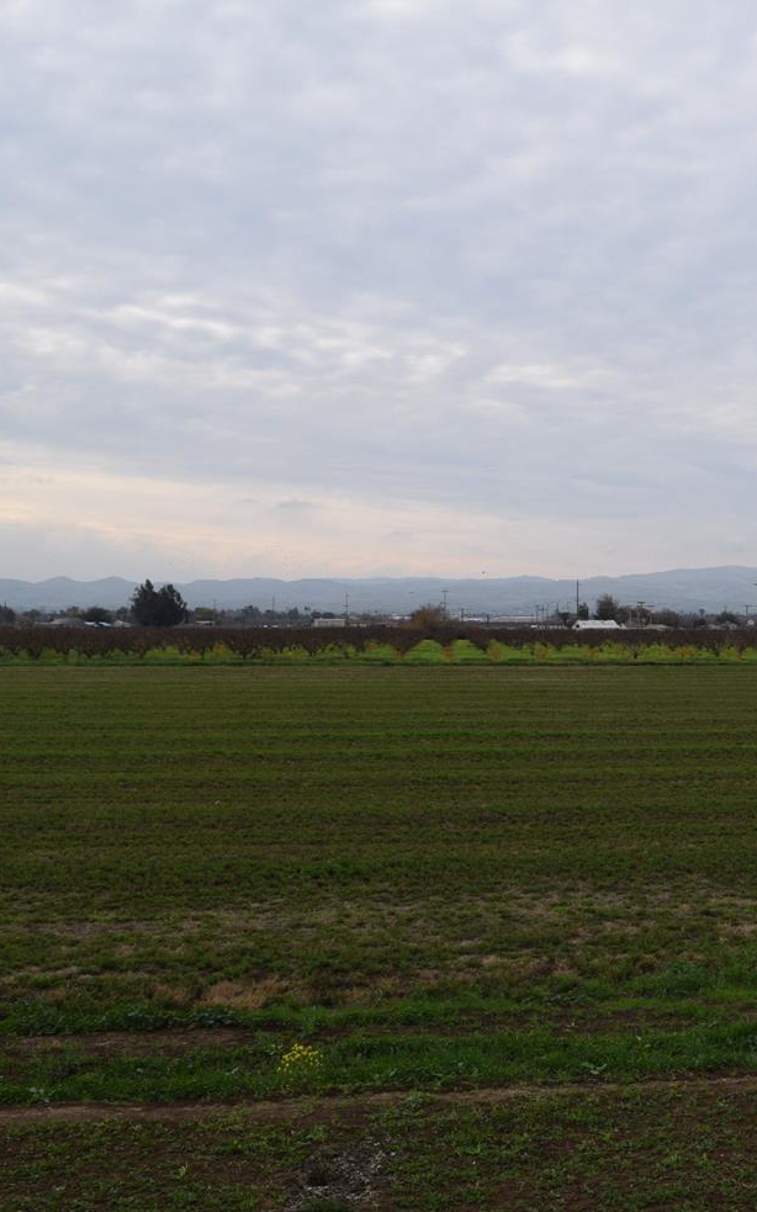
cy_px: 607
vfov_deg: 47.2
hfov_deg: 29.0
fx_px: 1387
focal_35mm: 42
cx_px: 714
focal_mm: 18
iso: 100
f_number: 10
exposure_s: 1/200
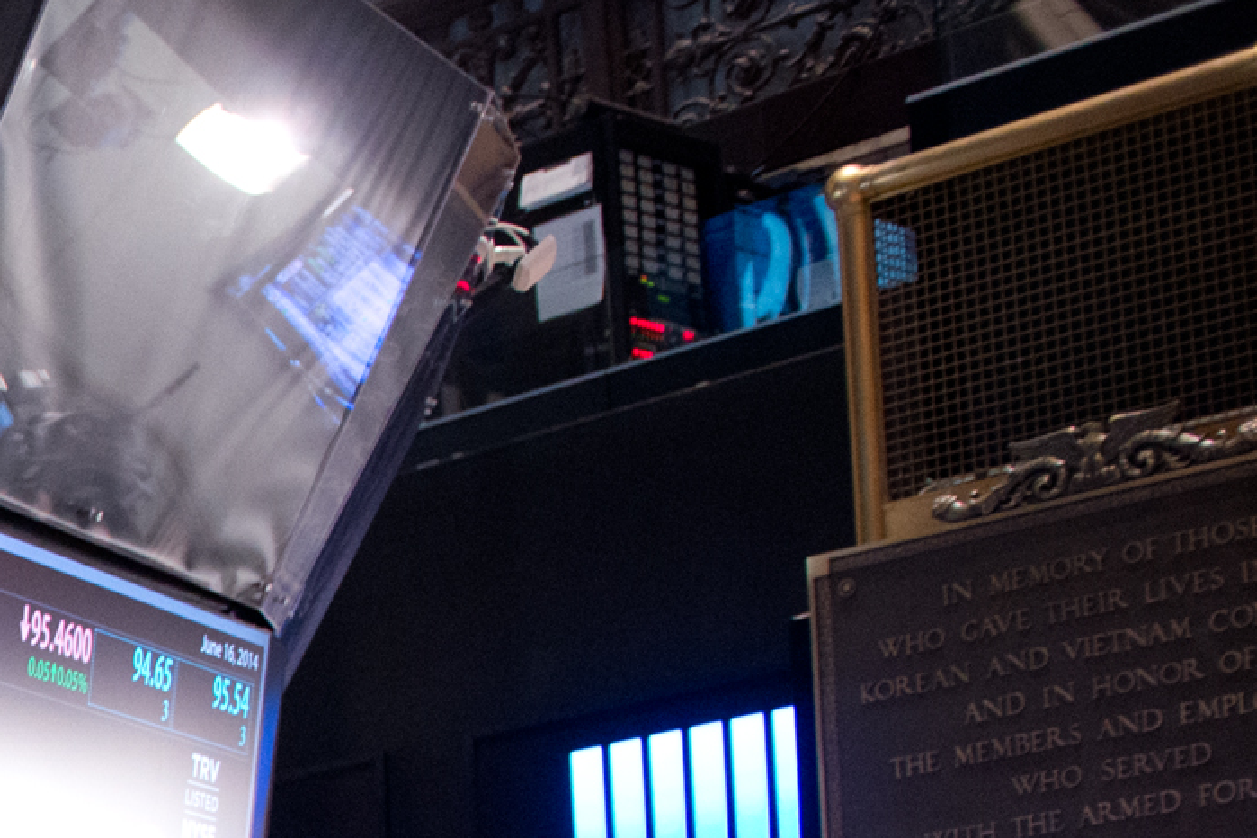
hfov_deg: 15.7
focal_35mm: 103
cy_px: 1557
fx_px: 3596
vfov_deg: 12.1
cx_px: -1241
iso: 1600
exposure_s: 1/125
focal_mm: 24
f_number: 2.8
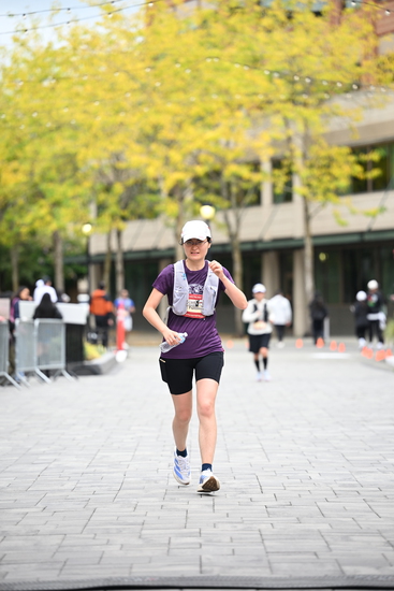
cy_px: 296
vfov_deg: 14.6
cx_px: 197
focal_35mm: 140
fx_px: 2297
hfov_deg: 9.8
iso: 640
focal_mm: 140
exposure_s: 1/1600
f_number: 2.8
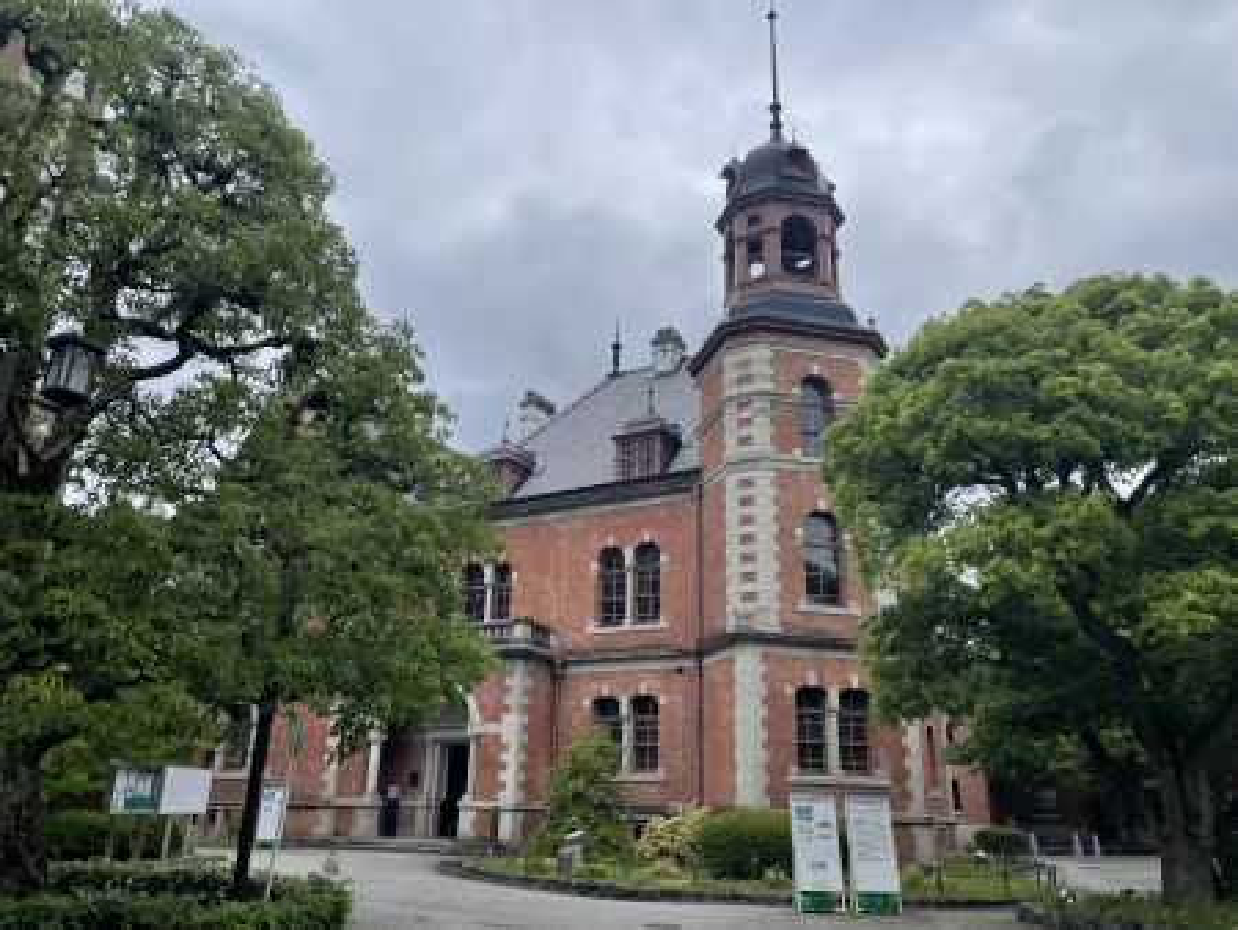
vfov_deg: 53.1
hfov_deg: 67.3
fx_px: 930
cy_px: 465
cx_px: 619
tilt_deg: +19.6
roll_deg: -1.7
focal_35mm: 26
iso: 32
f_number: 1.6
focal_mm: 4.2
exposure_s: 1/6135
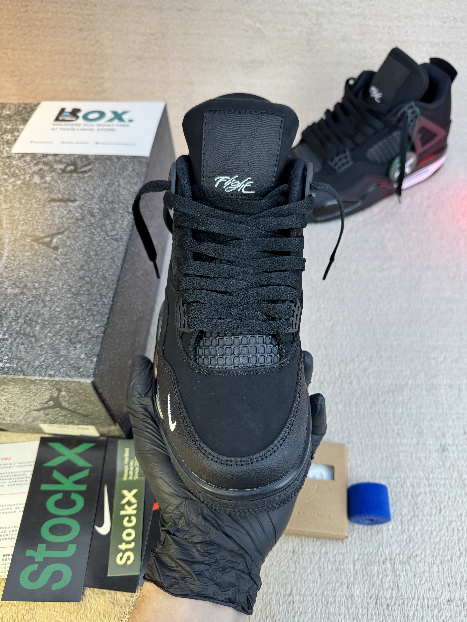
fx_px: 450
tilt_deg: -55.2
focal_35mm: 25
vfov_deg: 69.4
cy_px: 317
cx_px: 242
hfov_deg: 54.9
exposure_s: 1/477
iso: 80
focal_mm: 6.76
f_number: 1.78
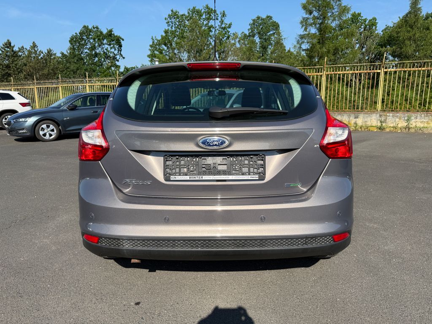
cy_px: 162
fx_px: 300
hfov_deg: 71.6
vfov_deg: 56.8
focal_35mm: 24
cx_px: 216
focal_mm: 6.76
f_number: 1.78
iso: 80
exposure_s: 1/3425
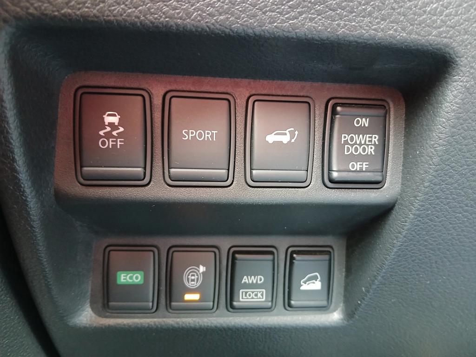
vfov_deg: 53.1
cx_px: 238
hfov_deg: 67.3
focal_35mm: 26
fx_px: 358
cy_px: 178
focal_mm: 3.98
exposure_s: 1/20
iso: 640
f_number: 1.8
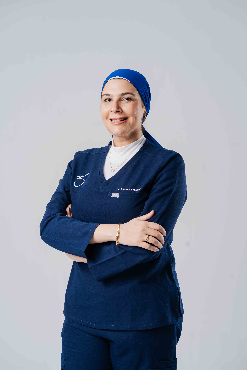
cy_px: 185
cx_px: 124
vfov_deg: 23.9
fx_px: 875
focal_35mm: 85
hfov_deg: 16.1
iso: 1000
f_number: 6.3
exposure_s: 1/250
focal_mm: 85
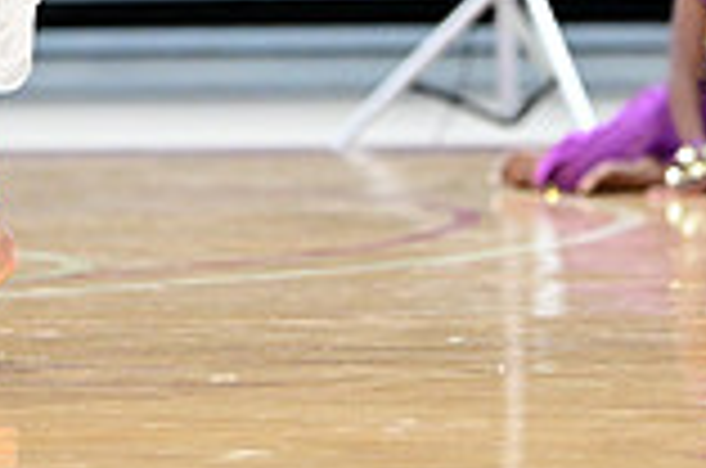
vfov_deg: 3.3
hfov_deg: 5.0
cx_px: 202
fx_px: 8102
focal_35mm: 414
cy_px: -256
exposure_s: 1/1000
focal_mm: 112
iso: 6400
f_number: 3.2
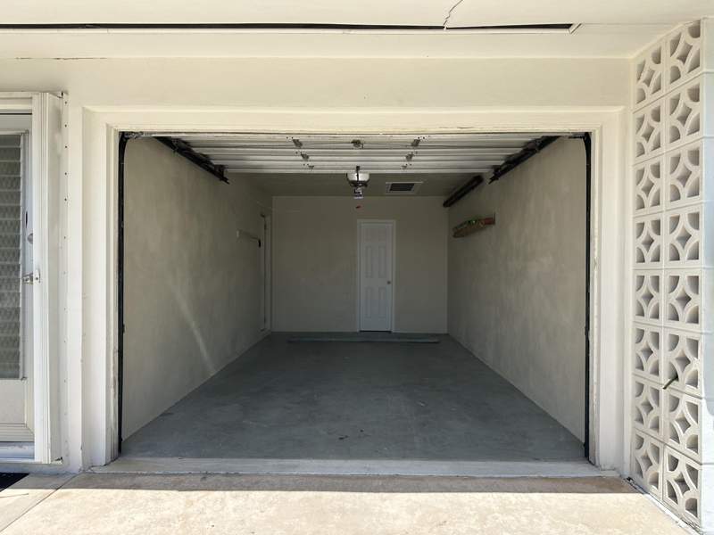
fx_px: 495
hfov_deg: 71.6
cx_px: 357
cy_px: 268
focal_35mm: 24
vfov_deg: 56.8
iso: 80
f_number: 1.78
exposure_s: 1/3356
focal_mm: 6.86
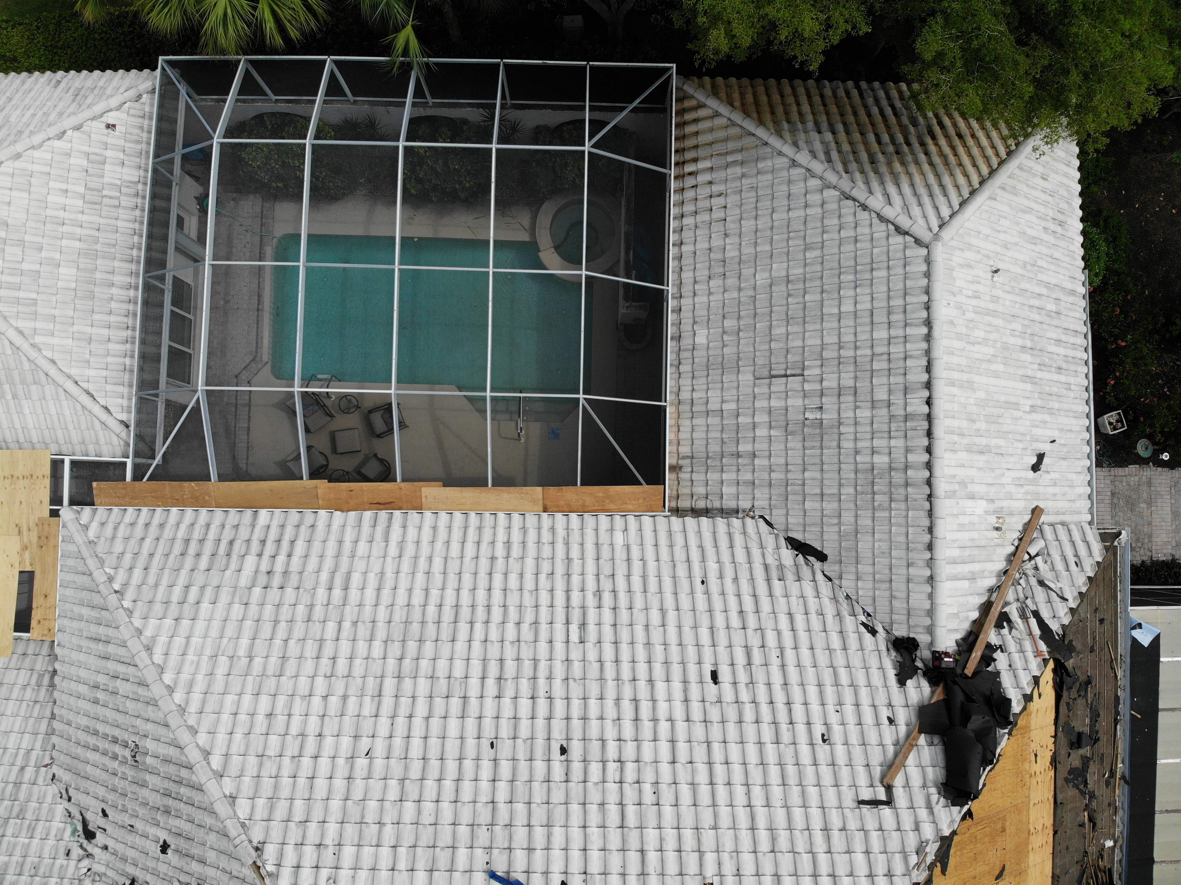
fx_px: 819
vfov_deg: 56.8
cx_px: 590
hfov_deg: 71.6
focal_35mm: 24
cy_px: 442
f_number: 2.8
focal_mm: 4.5
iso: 109
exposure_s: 1/1623
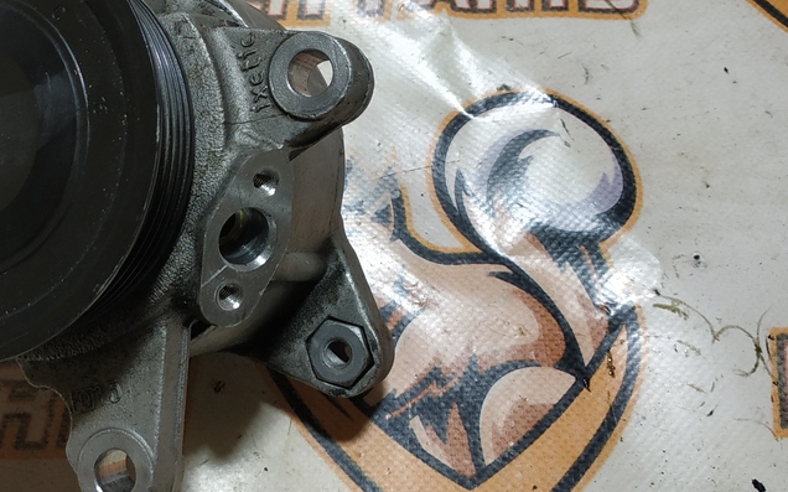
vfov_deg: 26.3
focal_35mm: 48
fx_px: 1030
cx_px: 181
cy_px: 87
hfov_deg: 40.5
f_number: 1.9
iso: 125
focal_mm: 3.94
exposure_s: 1/100
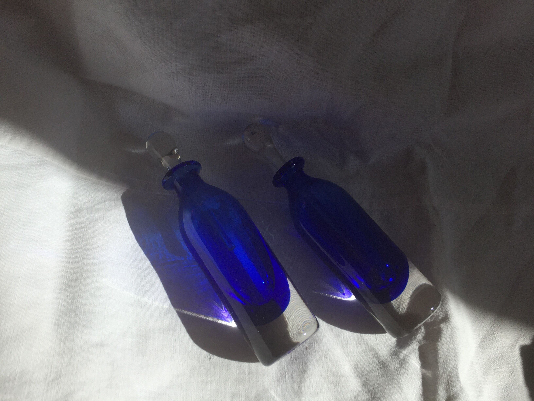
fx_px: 447
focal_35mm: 29
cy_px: 200
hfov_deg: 61.7
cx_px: 267
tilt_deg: -59.1
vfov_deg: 48.2
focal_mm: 4.15
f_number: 2.2
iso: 32
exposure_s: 1/2639
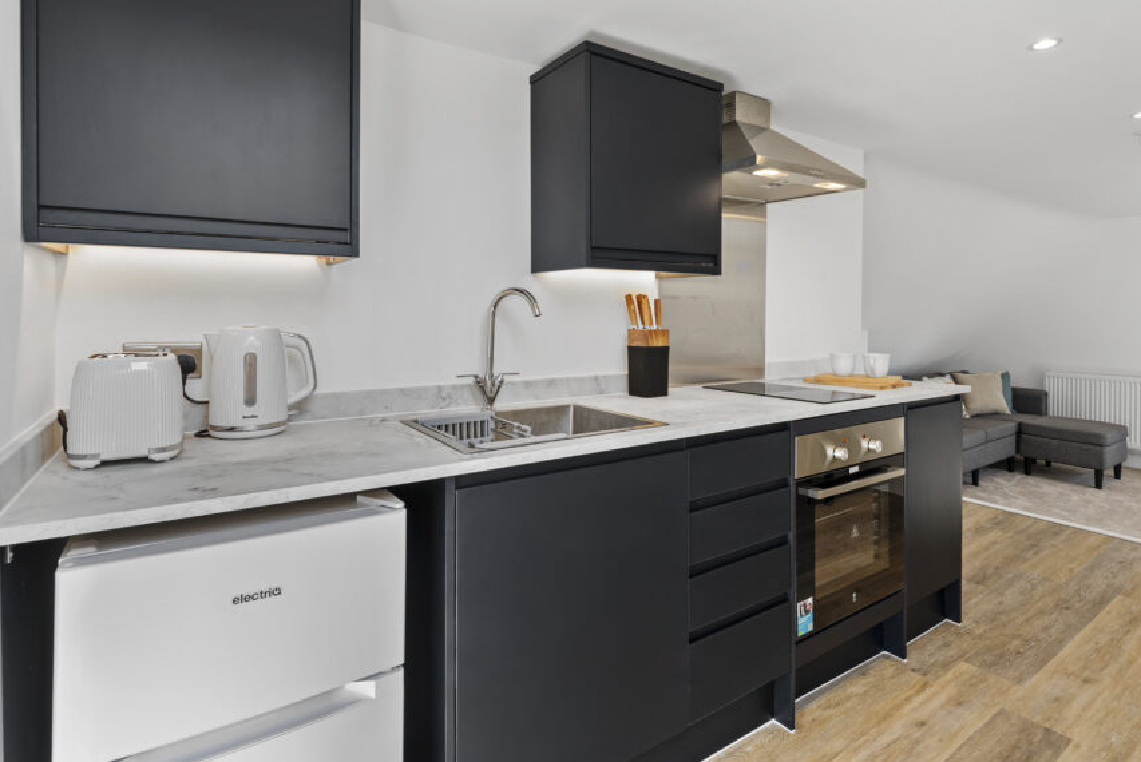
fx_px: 586
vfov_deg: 65.7
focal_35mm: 18
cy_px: 322
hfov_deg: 88.4
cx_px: 597
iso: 200
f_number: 9
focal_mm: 15.4
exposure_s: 1/8
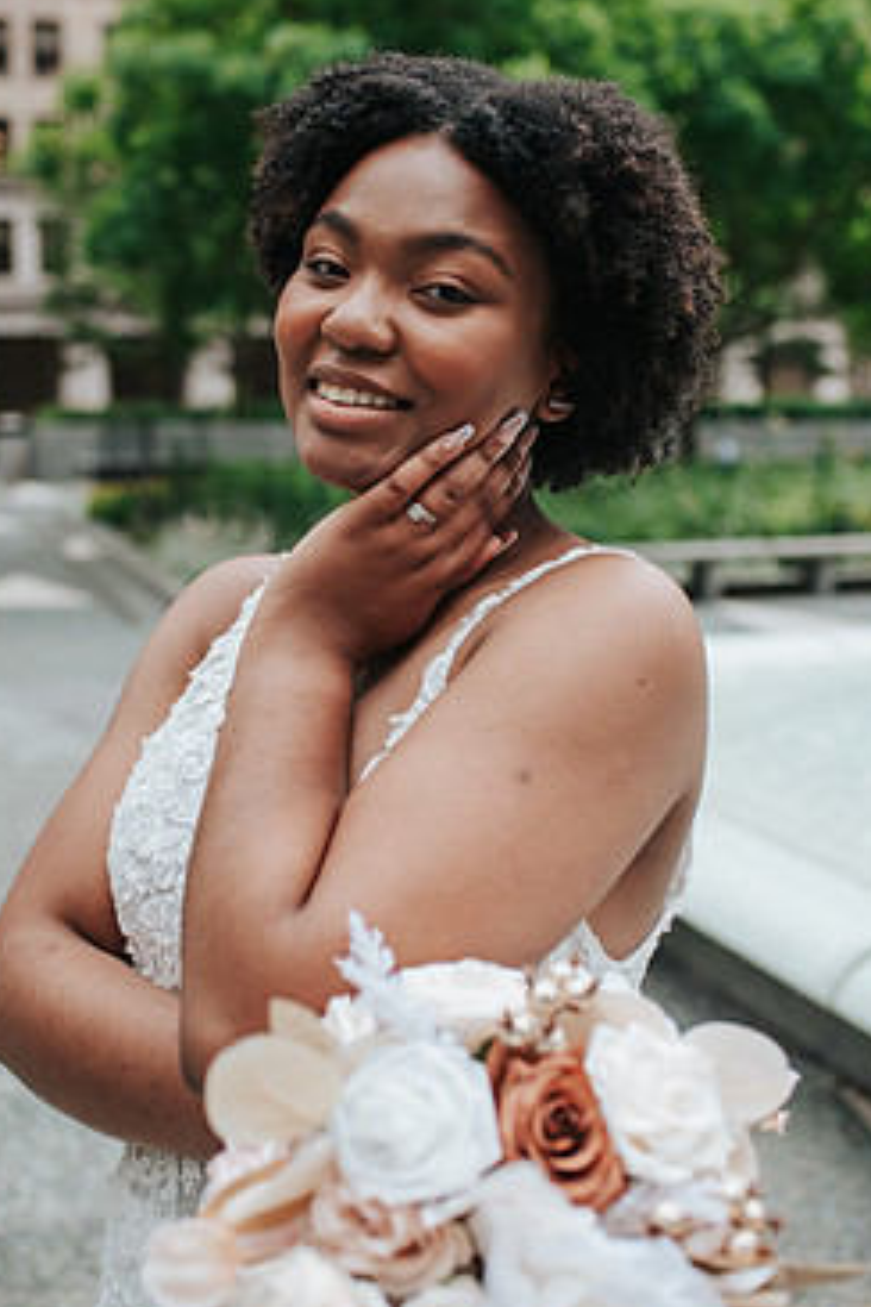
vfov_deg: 45.4
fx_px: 1560
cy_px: 593
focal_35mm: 43
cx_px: 400
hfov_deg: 31.2
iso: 1000
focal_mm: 35
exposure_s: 1/1250
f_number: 2.8
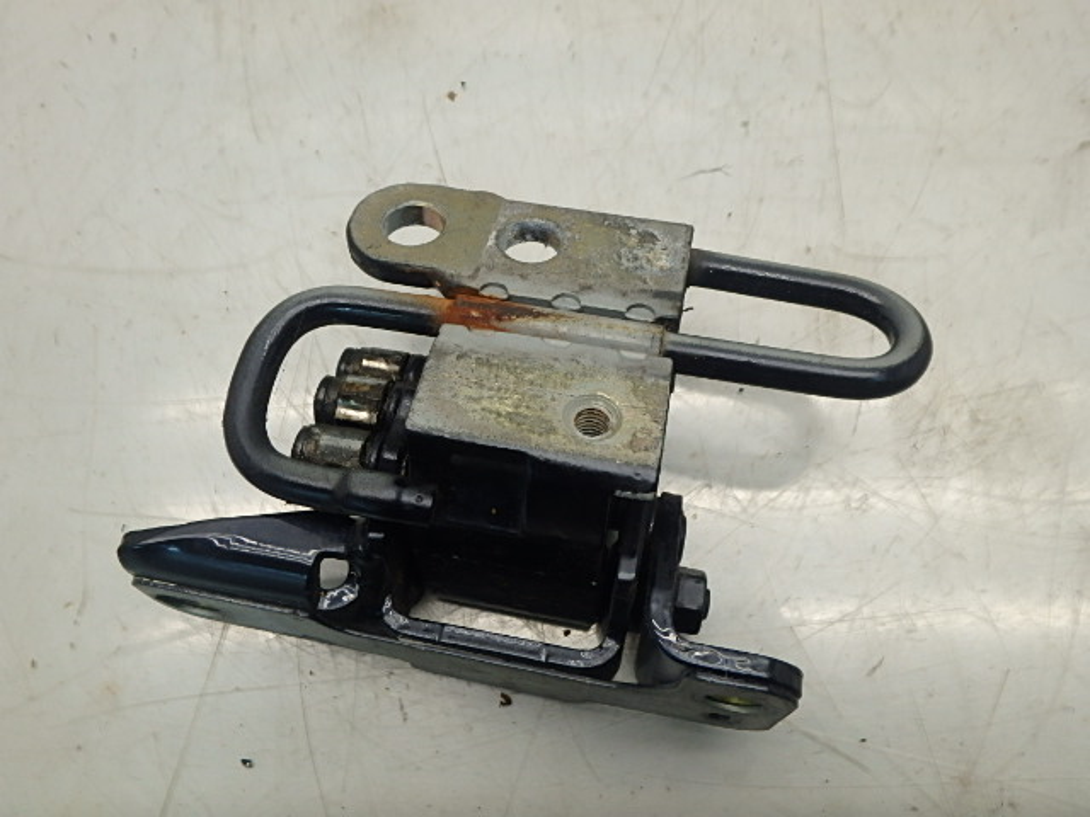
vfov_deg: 45.4
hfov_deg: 58.4
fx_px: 976
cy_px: 408
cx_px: 545
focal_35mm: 31
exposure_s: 1/40
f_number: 4.7
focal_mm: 5.6
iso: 200
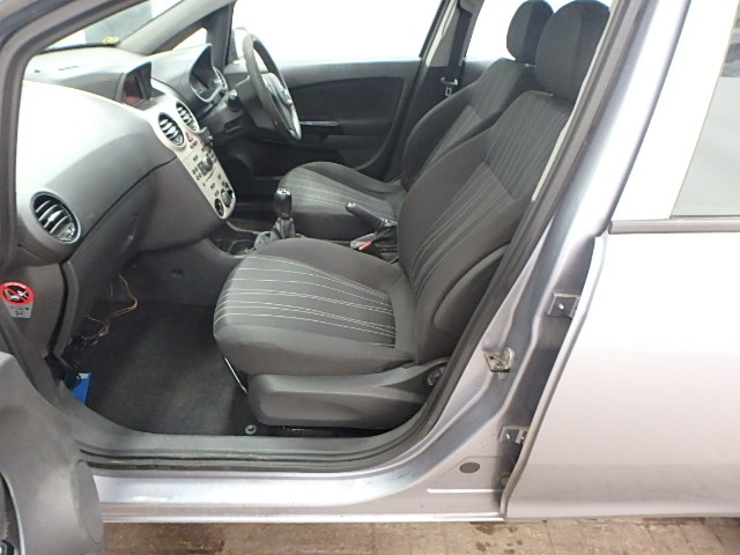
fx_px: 449
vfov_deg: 63.4
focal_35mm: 21
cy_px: 278
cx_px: 370
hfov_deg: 79.0
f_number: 3.5
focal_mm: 3.7
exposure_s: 1/20
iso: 800
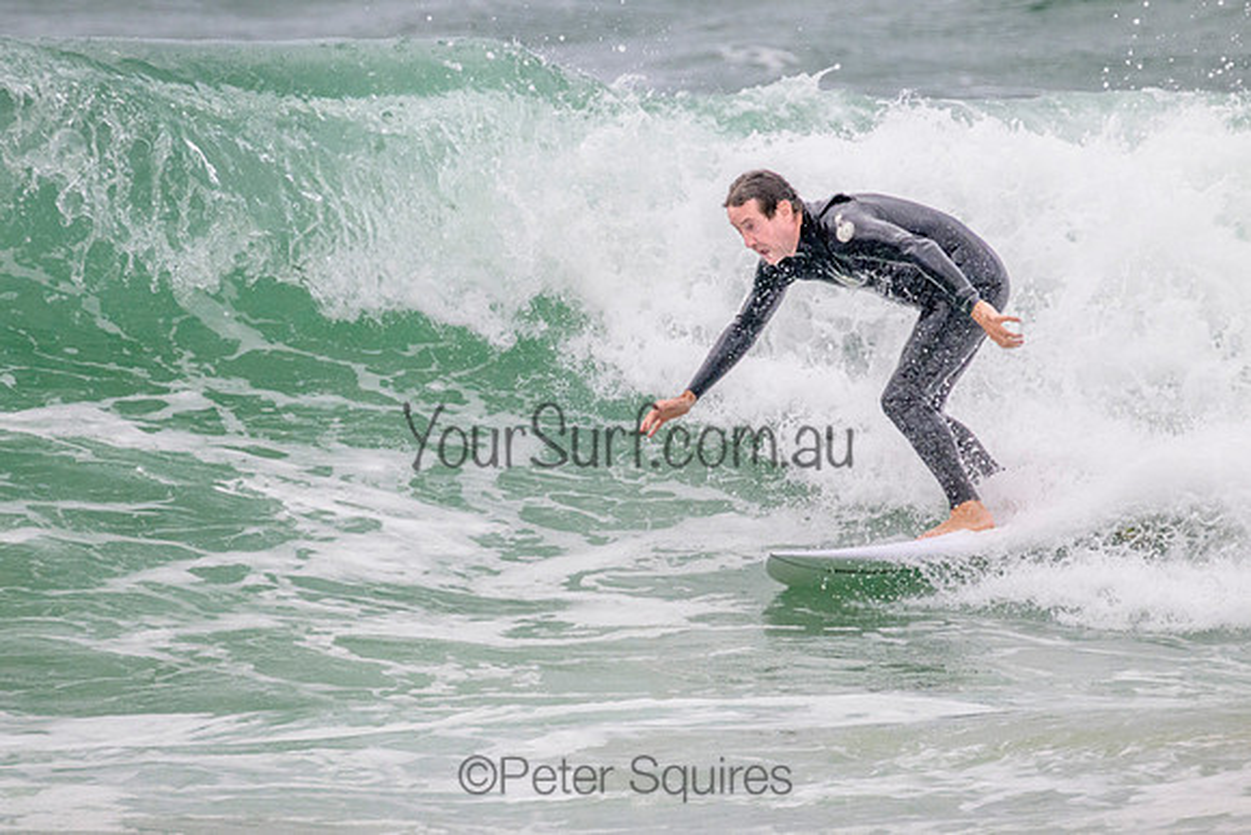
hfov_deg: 1.9
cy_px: 421
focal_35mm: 1087
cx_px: 603
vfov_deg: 1.3
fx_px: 37795
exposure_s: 1/2000
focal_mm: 800
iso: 1600
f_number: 11
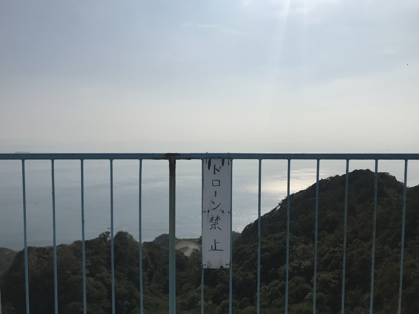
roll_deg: +0.6
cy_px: 157
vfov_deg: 49.7
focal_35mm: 28
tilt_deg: -1.8
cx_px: 210
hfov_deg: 63.4
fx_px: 339
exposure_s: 1/13699
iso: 25
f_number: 1.8
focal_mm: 3.99
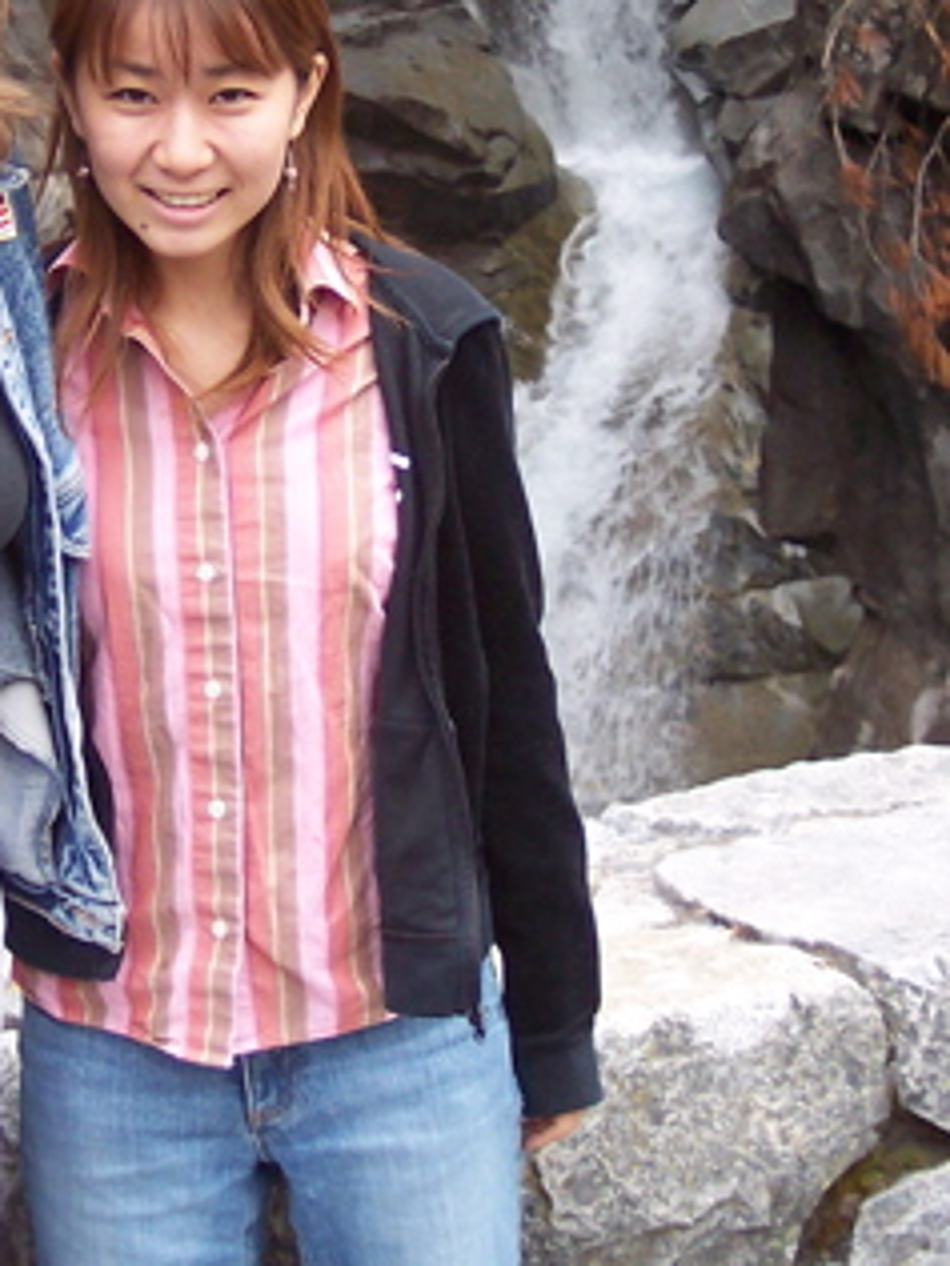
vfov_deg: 20.3
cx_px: 267
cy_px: 323
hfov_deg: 15.3
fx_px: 3513
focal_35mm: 96
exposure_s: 1/250
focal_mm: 8
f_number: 2.8
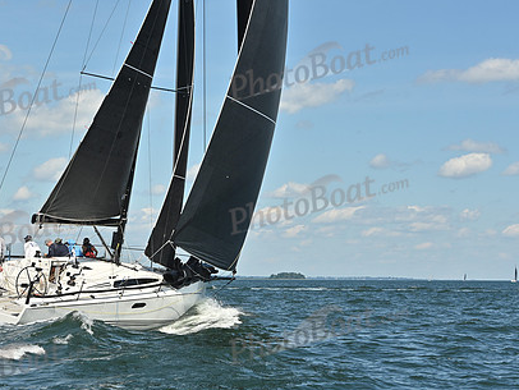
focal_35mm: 103
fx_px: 1545
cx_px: 164
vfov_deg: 14.4
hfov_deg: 19.0
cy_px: 153
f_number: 8
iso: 250
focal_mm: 75
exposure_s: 1/1250
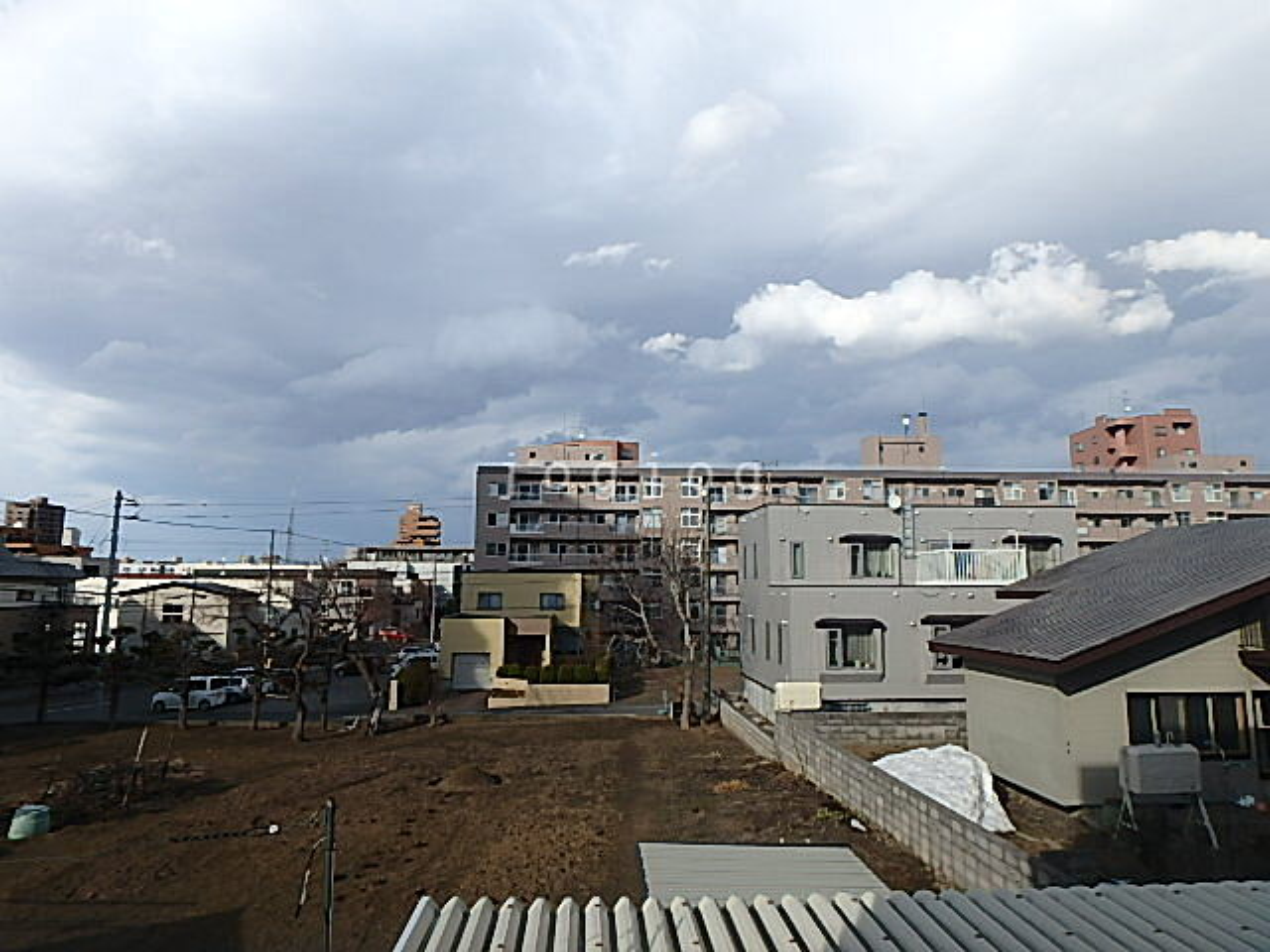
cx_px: 635
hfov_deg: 79.0
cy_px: 476
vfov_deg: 63.4
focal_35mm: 21
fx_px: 770
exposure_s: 1/500
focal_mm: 3.7
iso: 125
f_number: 6
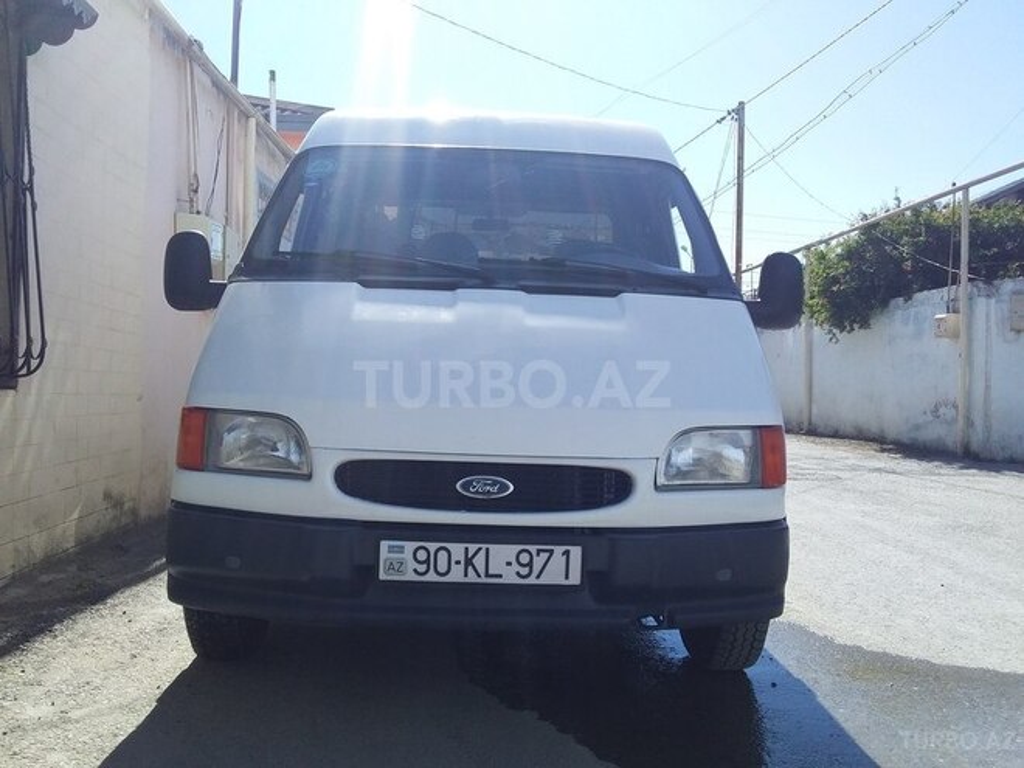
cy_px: 384
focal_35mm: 31
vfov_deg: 45.4
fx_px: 917
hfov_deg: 58.4
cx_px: 512
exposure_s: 1/1263
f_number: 2.2
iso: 40
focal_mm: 3.3
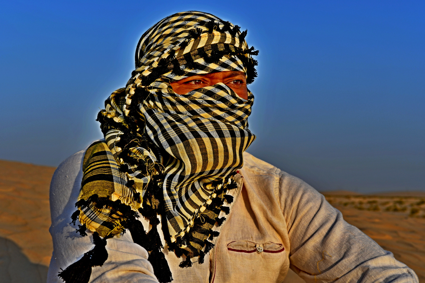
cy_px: 142
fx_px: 797
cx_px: 212
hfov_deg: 29.9
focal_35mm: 68
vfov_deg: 20.2
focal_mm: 45
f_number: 8
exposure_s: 1/320
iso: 100
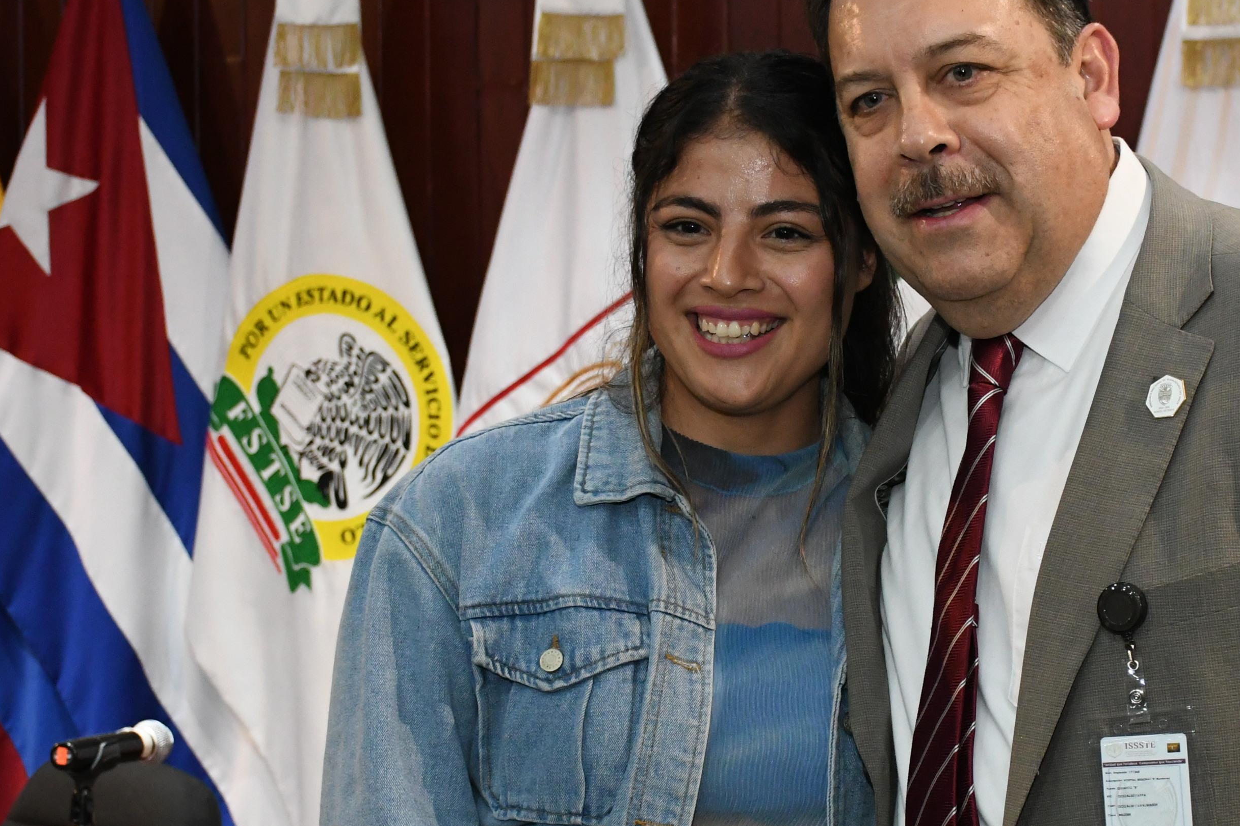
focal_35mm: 103
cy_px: 483
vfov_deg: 13.3
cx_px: 843
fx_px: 3548
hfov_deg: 19.8
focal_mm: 40
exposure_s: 1/100
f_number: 5.6
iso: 3200
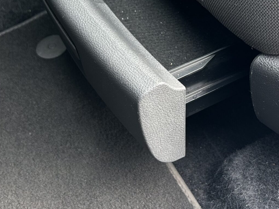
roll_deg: +1.6
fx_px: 524
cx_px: 193
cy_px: -7
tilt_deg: -38.8
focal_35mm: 65
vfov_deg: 21.7
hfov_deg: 29.5
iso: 64
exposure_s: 1/121
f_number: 1.5
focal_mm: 5.7
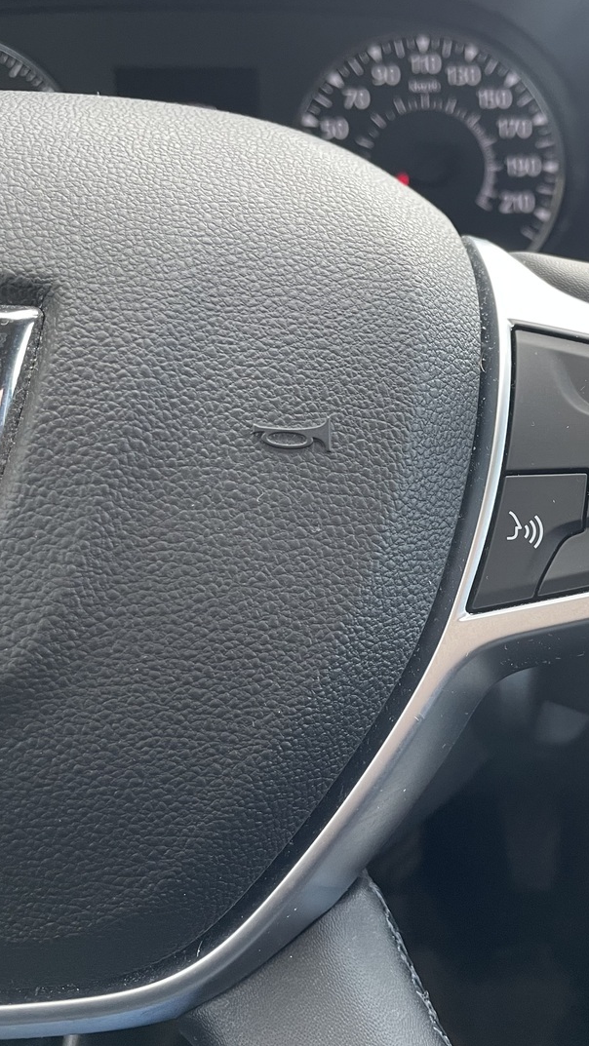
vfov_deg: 52.8
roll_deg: +0.5
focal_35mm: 38
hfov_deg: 30.1
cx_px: 507
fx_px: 1054
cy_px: 523
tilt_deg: -28.7
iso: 125
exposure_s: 1/90
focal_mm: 4.2
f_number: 1.6
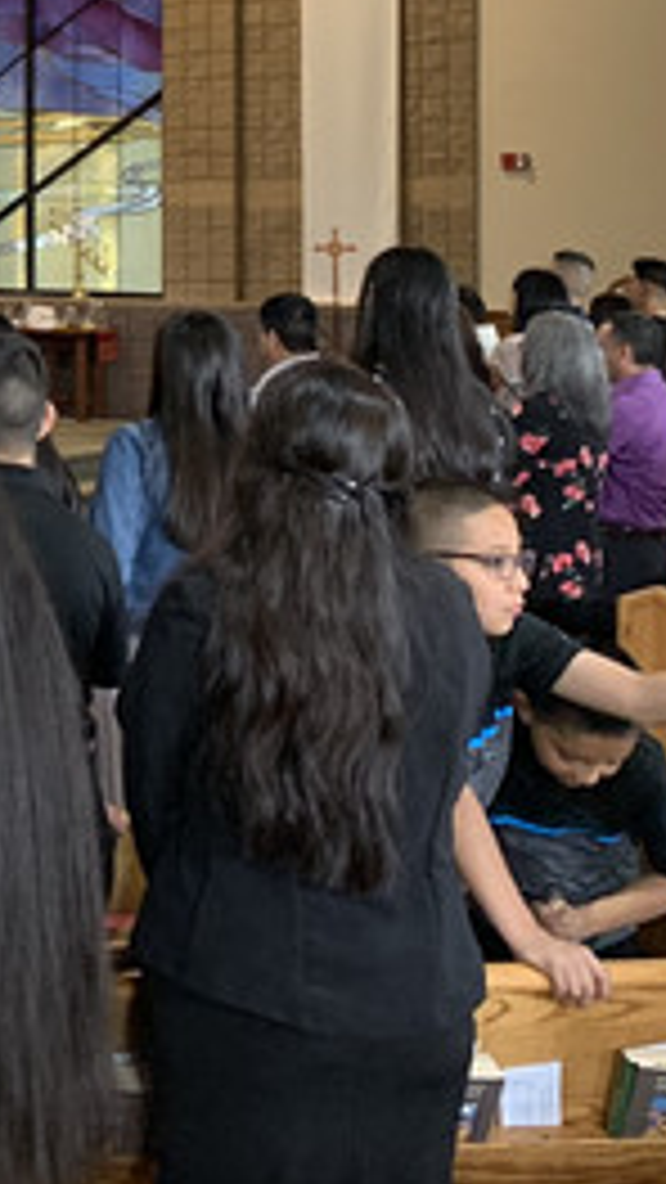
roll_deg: -0.8
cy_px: 225
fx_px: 2166
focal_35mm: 69
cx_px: -423
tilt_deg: +1.4
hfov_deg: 15.6
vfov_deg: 29.8
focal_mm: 4.25
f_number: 1.8
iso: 250
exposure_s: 1/60
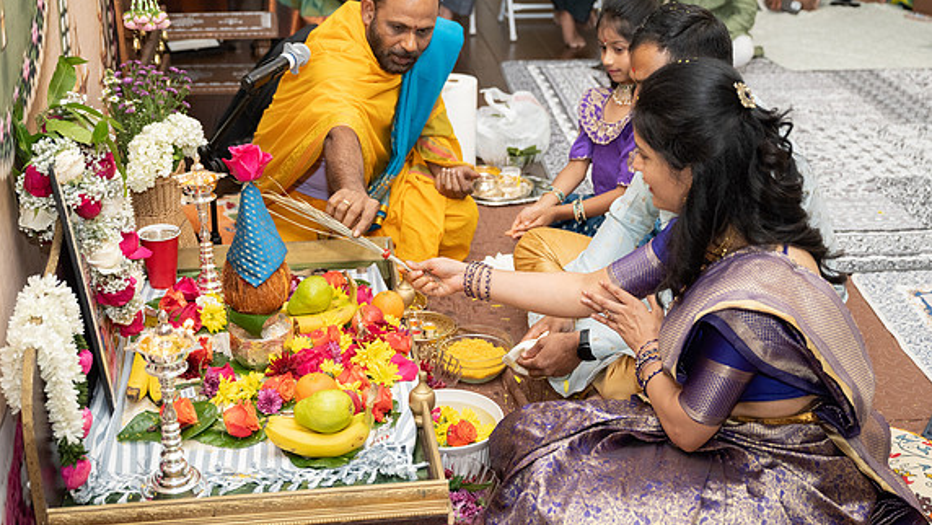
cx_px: 463
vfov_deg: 24.4
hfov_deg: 42.1
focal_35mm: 49
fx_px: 1211
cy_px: 226
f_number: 3.2
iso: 1000
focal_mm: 43
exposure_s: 1/160
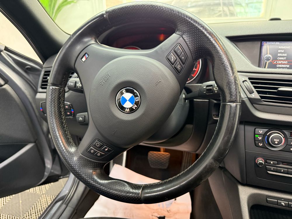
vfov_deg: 56.8
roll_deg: +3.0
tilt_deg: -22.6
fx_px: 202
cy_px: 110
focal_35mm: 24
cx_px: 146
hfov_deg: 71.6
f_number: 1.78
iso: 800
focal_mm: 6.76
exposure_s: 1/45
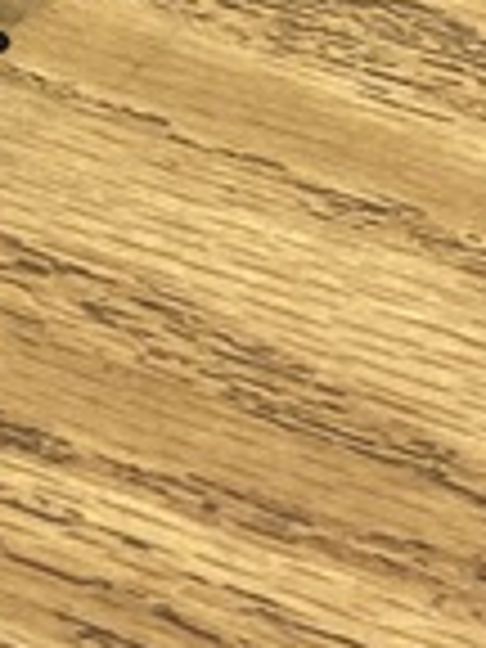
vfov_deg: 9.6
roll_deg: +5.7
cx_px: -207
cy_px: -855
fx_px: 3463
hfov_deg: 7.9
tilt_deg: -31.3
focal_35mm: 185
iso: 80
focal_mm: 4.25
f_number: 1.8
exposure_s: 1/60
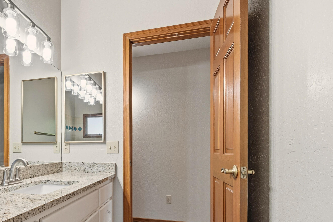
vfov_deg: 57.6
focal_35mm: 21
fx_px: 194
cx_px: 107
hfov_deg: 78.1
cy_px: 156
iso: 250
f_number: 9
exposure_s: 1/60
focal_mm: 14
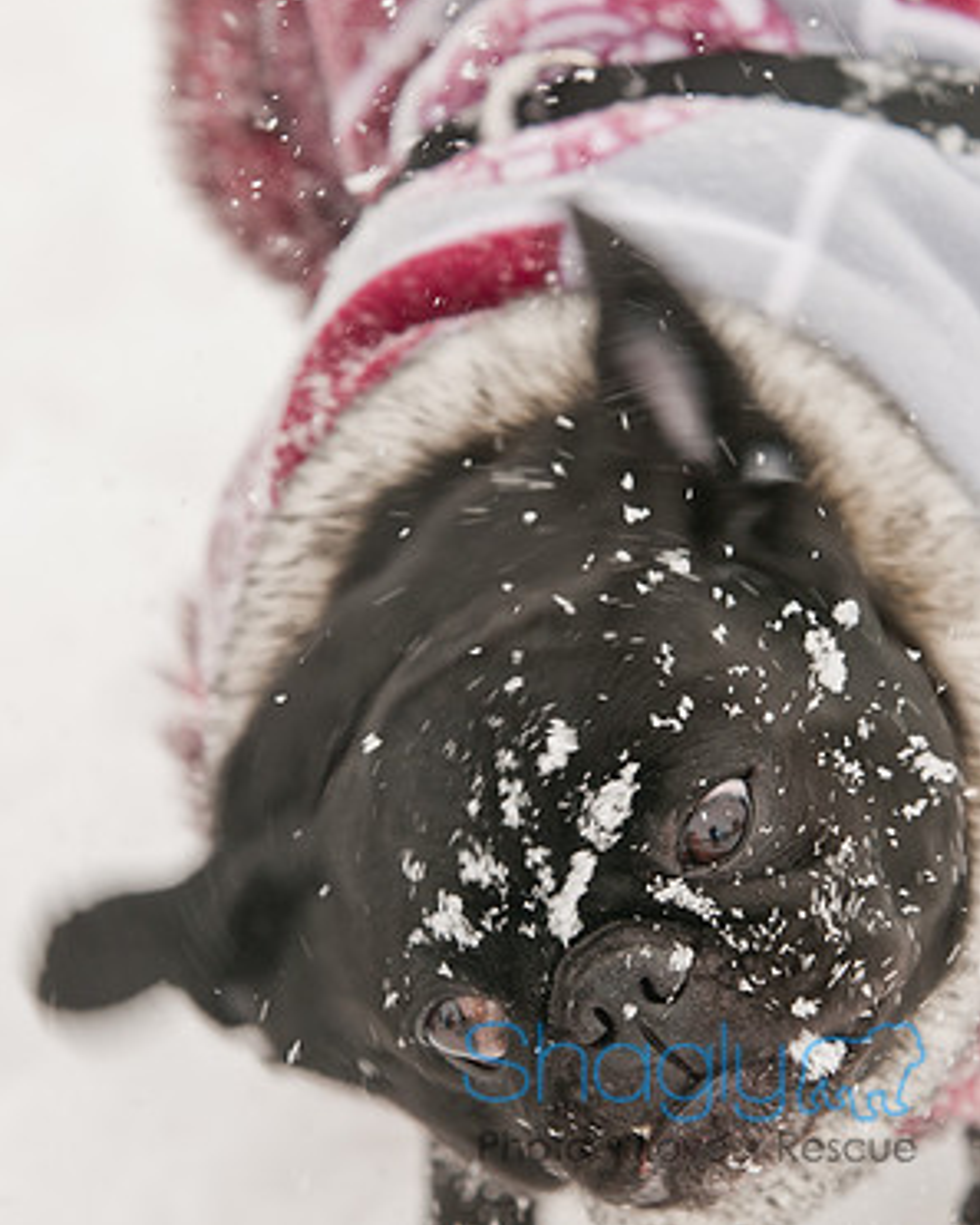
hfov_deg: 8.1
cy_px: 485
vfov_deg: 10.1
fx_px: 6922
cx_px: 490
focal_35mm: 191
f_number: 5.6
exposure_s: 1/500
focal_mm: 112
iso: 200
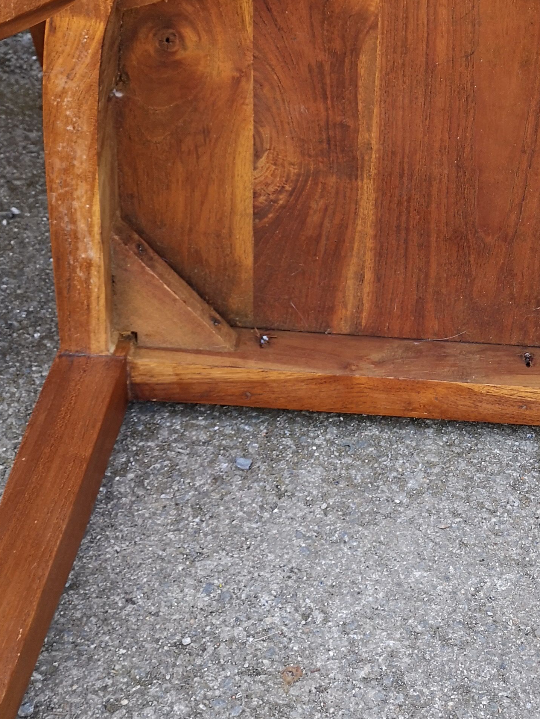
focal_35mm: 56
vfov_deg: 34.1
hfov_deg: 25.8
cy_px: 264
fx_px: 1165
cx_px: 410
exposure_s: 1/121
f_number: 1.8
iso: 50
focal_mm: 3.95
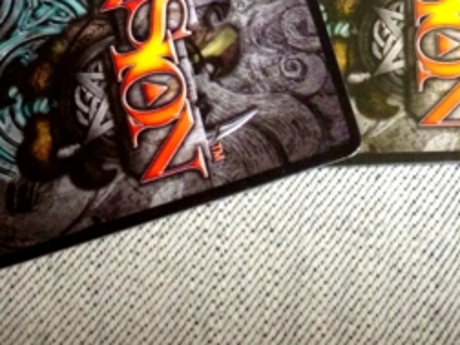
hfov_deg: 21.6
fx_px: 1183
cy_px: -38
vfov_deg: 16.1
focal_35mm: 89
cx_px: 407
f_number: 2.4
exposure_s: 1/20
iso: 160
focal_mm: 4.28
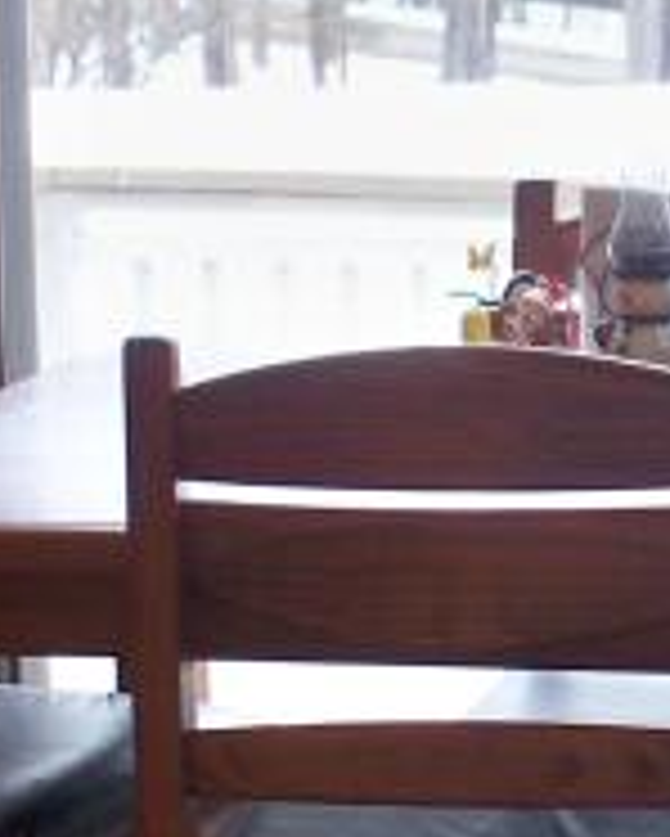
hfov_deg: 8.2
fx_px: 4656
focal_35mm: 188
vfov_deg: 10.3
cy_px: 490
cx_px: 755
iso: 80
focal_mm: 7.54
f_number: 2.8
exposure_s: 1/50
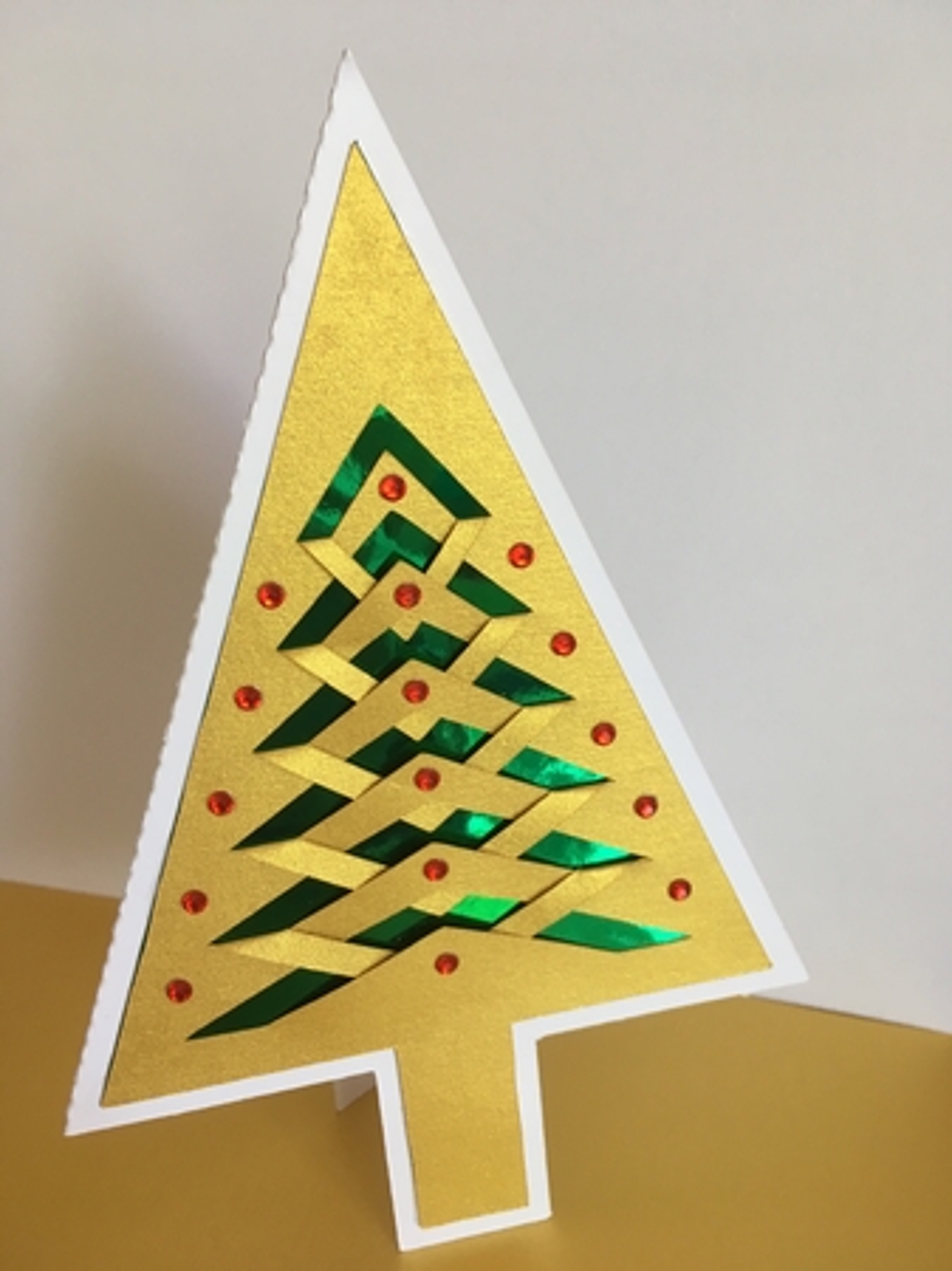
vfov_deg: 61.7
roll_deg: +4.3
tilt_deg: -25.9
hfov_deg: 48.2
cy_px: 636
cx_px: 476
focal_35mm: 29
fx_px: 1064
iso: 40
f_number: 2.2
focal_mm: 4.15
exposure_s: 1/33
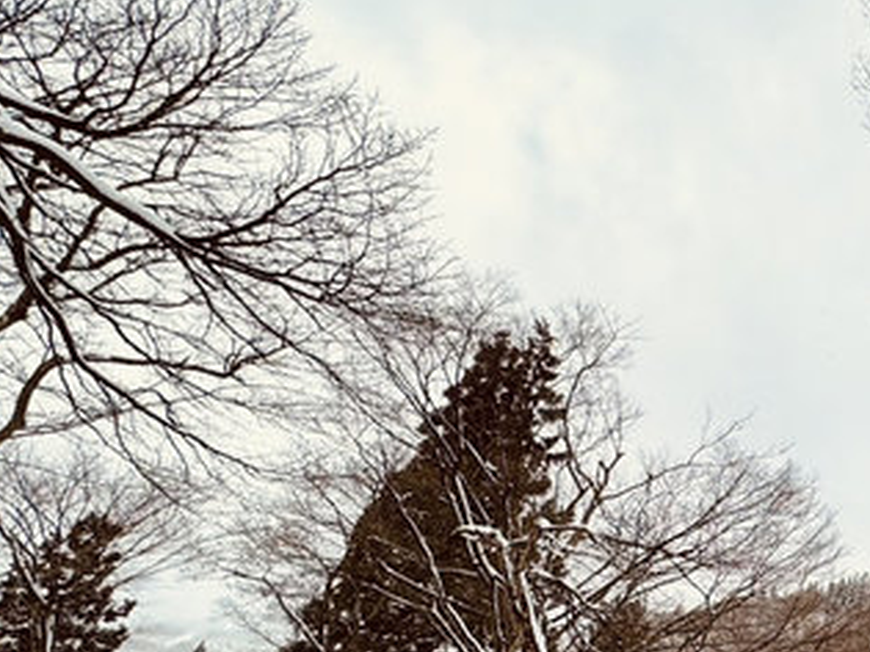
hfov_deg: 36.2
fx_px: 1005
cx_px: 1047
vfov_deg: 35.0
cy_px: 507
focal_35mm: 40
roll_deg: -0.1
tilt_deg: +26.7
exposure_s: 1/2770
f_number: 2.2
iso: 50
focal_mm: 2.22
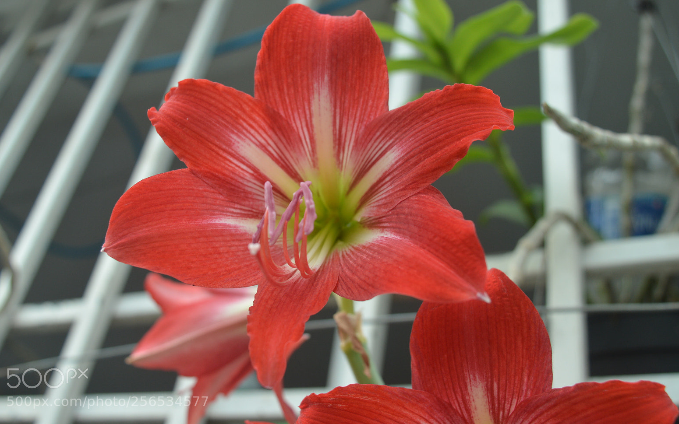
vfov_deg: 31.3
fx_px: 759
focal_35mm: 41
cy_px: 203
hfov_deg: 48.2
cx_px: 330
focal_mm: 26
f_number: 5.6
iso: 200
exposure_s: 1/125
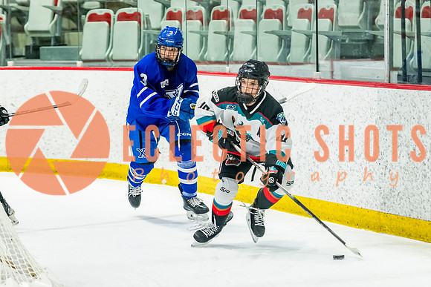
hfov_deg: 9.4
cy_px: 186
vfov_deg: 6.3
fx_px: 2613
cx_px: 234
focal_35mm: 218
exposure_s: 1/1000
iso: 1600
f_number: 3.2
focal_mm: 116
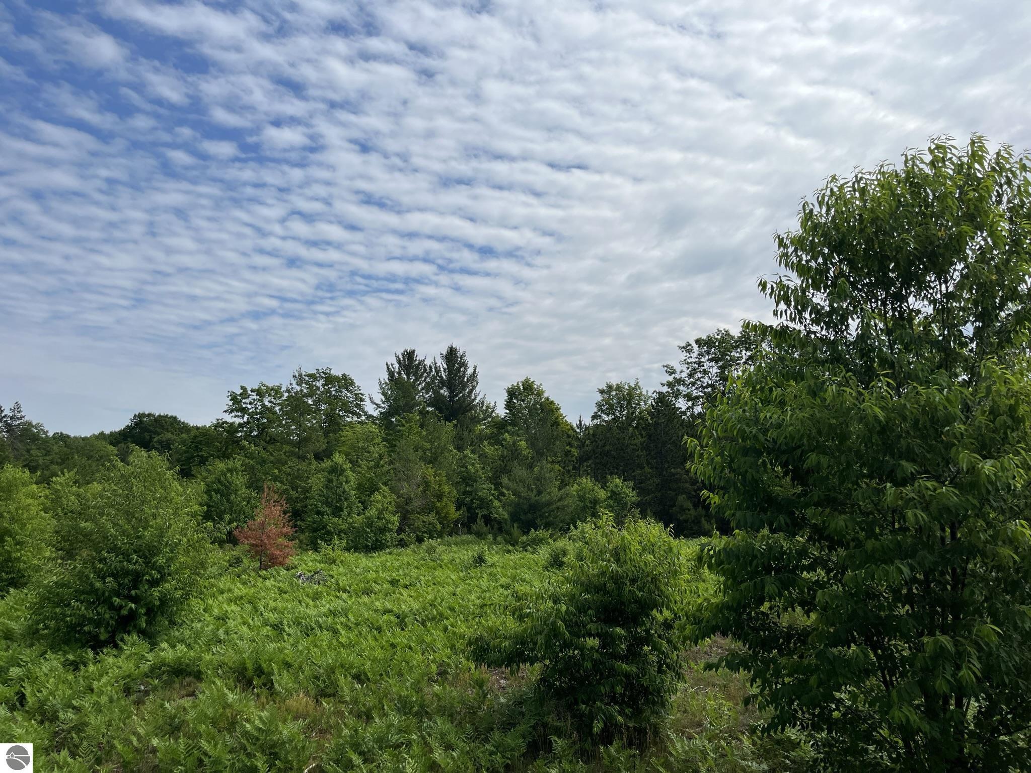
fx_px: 774
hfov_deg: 67.3
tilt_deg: +8.4
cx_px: 516
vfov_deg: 53.1
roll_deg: -0.5
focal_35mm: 26
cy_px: 386
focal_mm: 5.1
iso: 50
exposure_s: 1/6897
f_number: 1.6
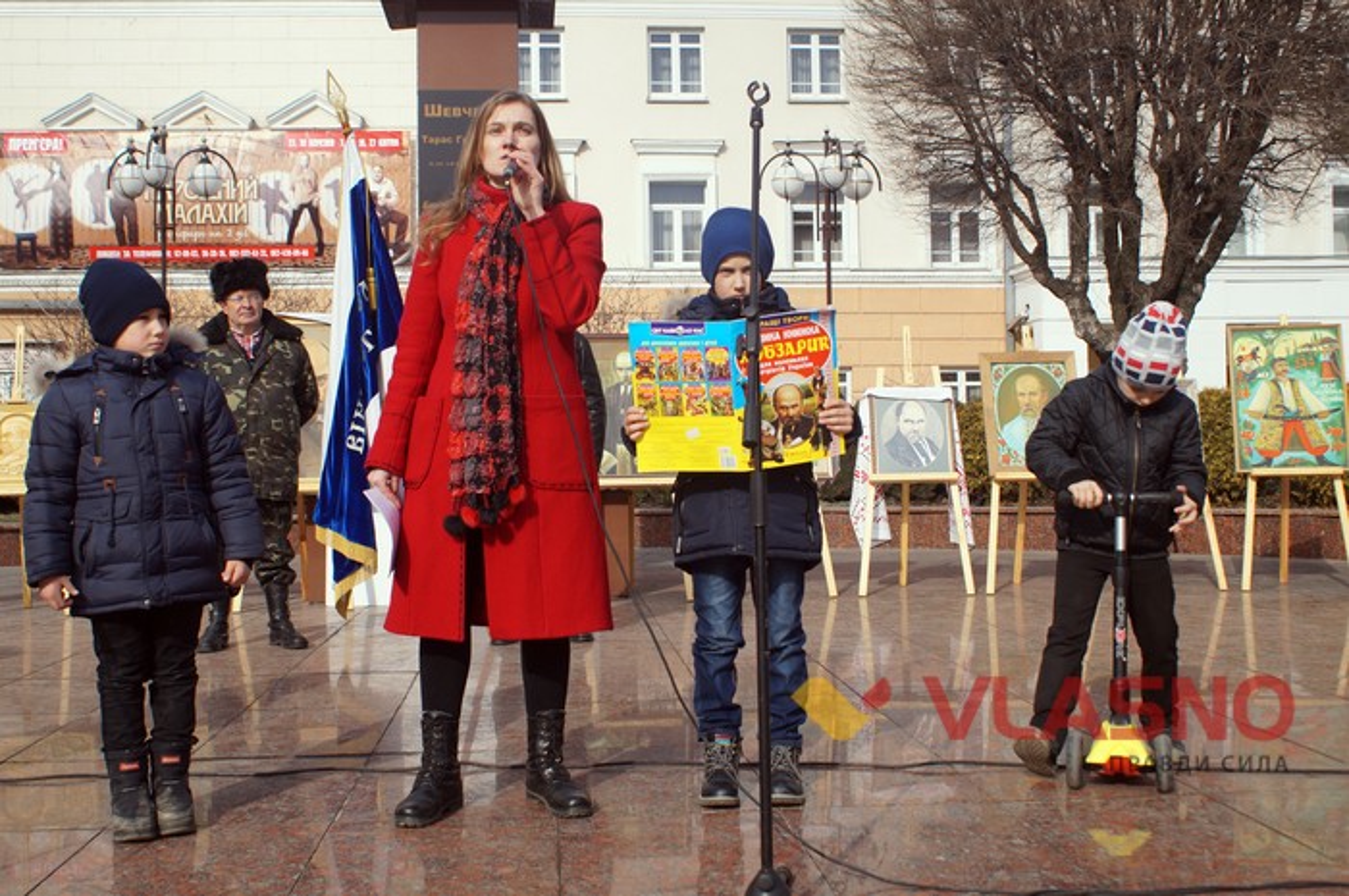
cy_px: 448
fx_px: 1572
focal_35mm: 42
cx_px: 674
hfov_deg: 46.4
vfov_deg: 31.8
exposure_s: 1/320
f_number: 6.3
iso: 100
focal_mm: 28
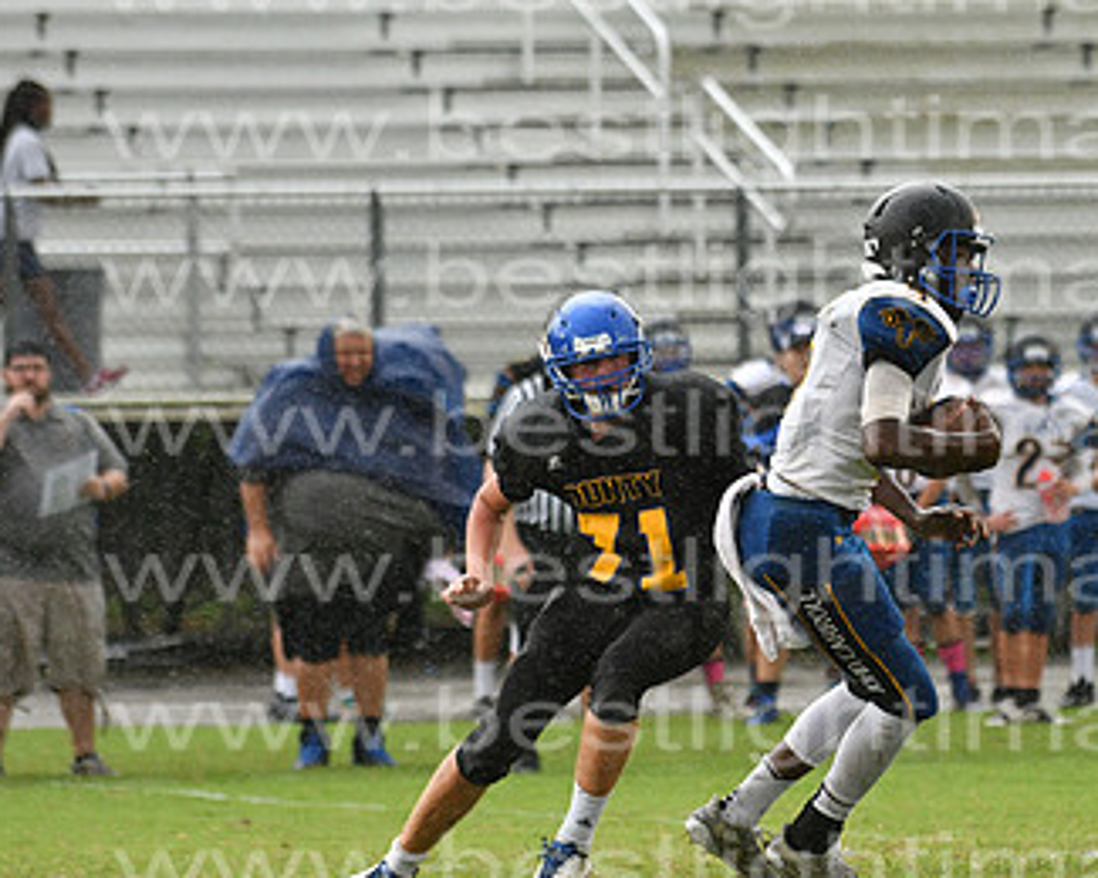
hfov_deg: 5.5
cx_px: 878
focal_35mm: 352
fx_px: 11439
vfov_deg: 4.4
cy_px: 505
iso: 1000
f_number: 3.5
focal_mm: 140
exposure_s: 1/1000
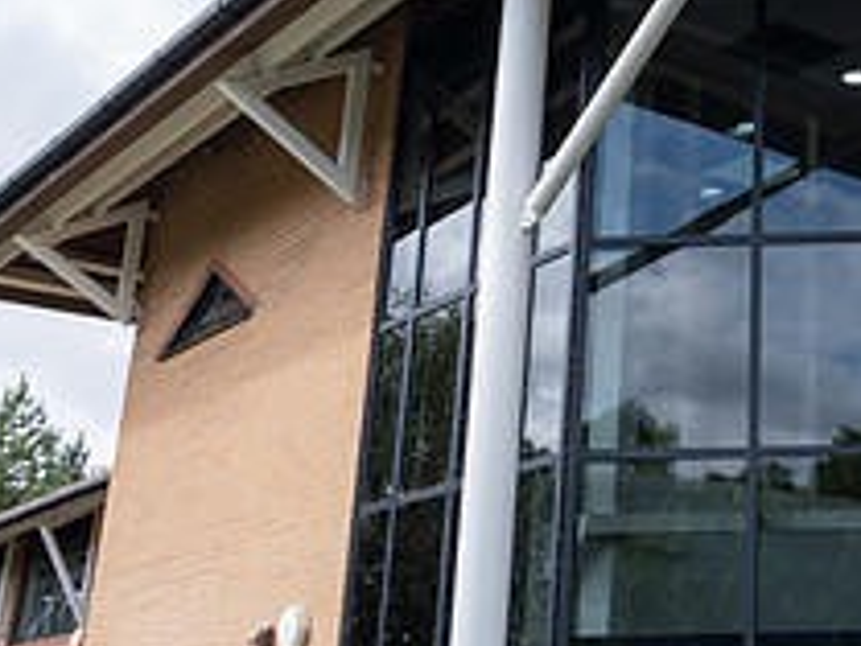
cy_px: 163
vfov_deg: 22.7
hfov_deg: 28.0
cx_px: 906
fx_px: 1593
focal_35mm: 64
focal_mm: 16
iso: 100
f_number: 4.5
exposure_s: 1/400
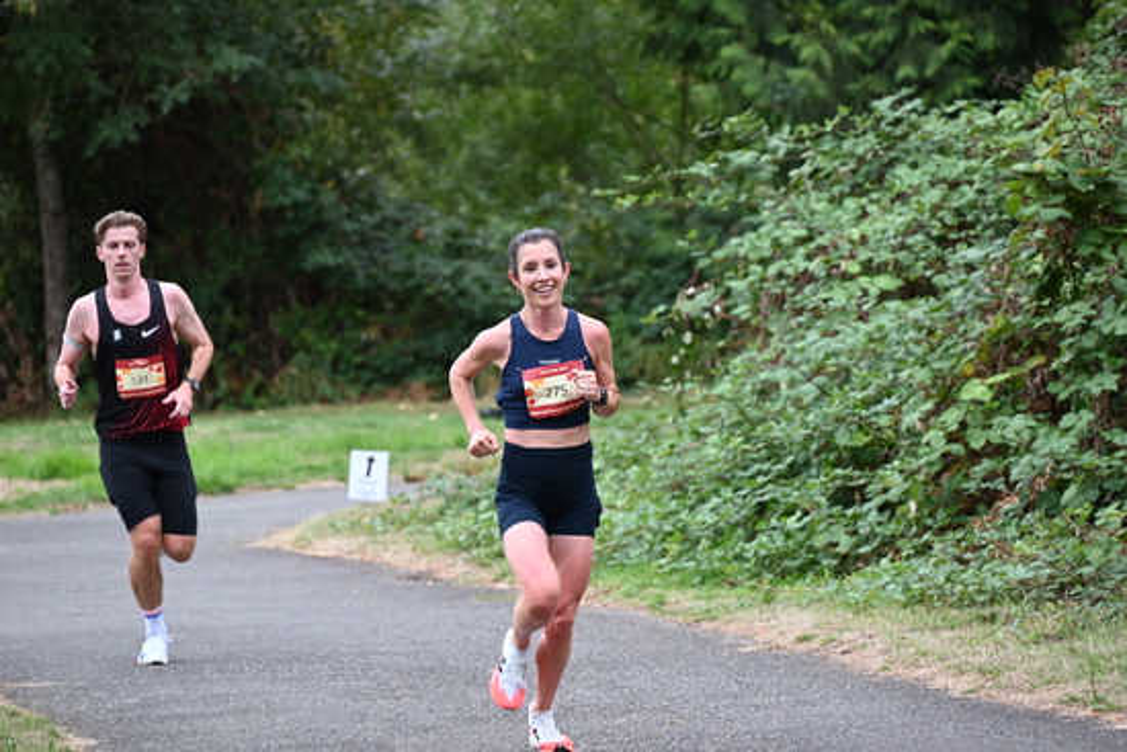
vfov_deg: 6.9
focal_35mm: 200
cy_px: 376
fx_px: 6262
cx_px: 564
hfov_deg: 10.3
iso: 1800
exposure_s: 1/250
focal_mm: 200
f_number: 6.3
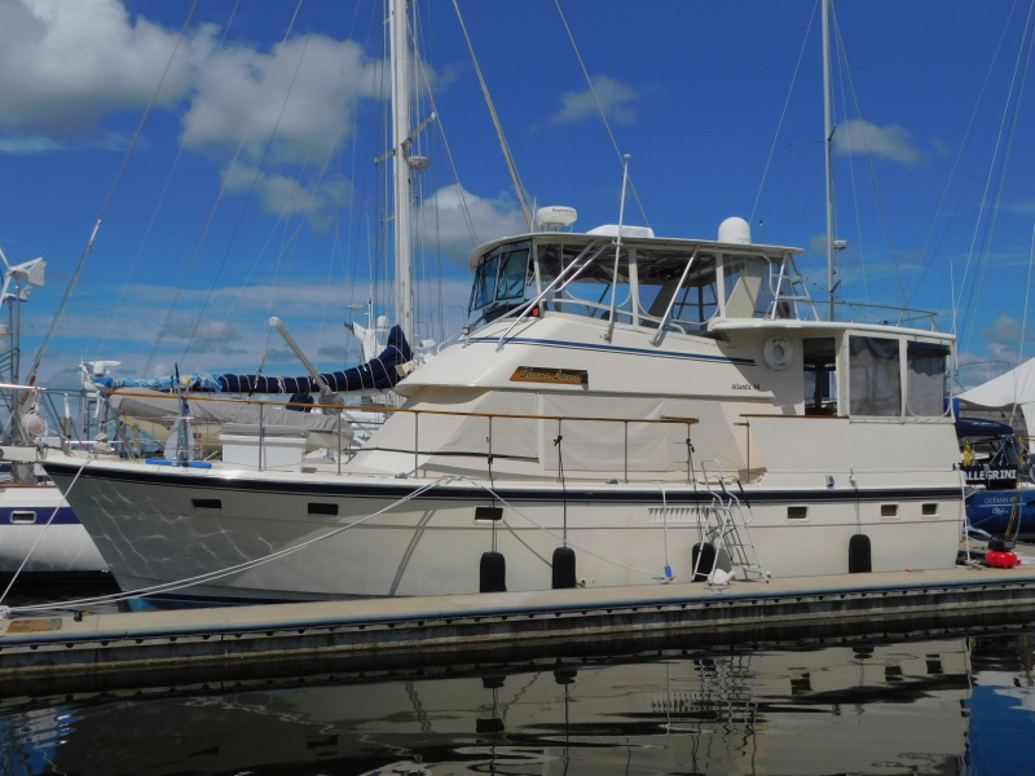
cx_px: 518
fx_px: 1076
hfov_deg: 51.4
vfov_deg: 39.7
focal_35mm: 36
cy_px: 388
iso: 125
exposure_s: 1/1250
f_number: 7
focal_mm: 6.3
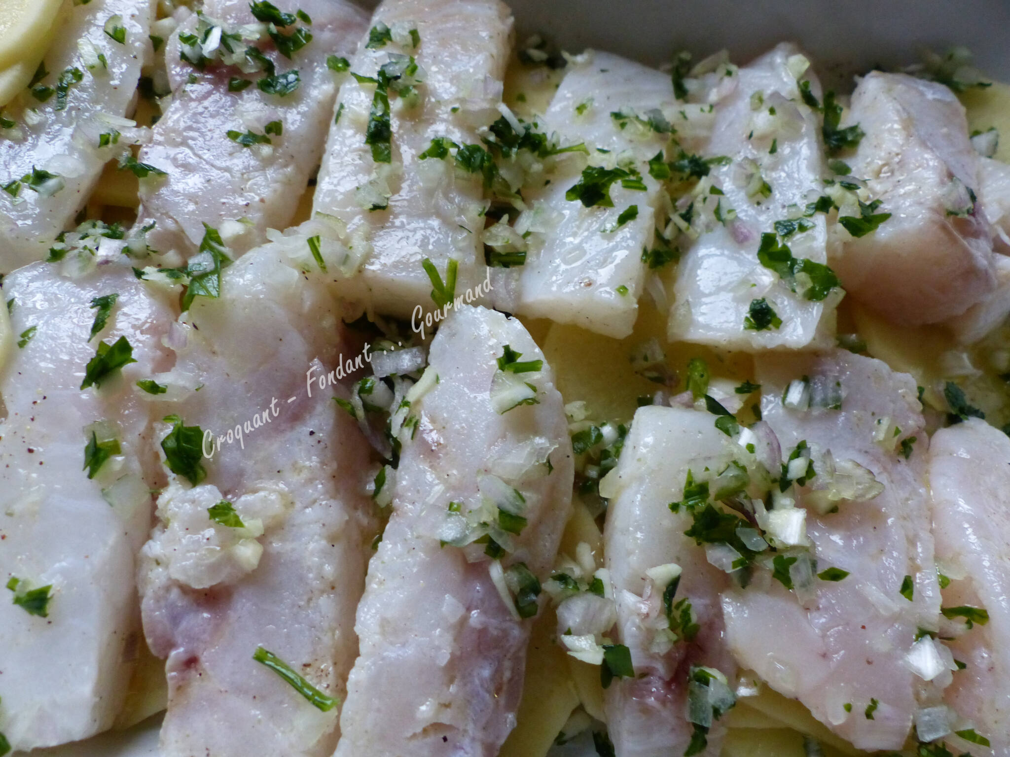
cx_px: 505
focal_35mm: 25
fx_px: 729
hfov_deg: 69.4
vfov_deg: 54.9
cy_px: 378
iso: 400
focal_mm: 4.5
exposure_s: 1/60
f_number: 2.8
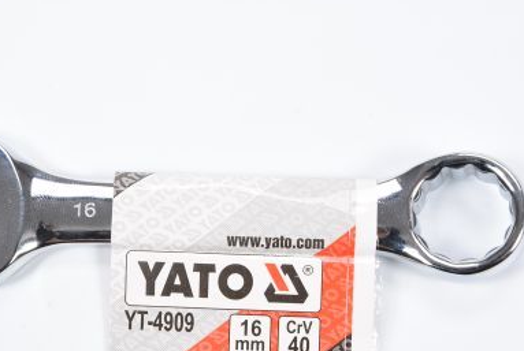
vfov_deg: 12.8
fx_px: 1560
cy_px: 232
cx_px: 203
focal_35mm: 107
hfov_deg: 19.0
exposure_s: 1/125
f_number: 14
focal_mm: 50
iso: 250
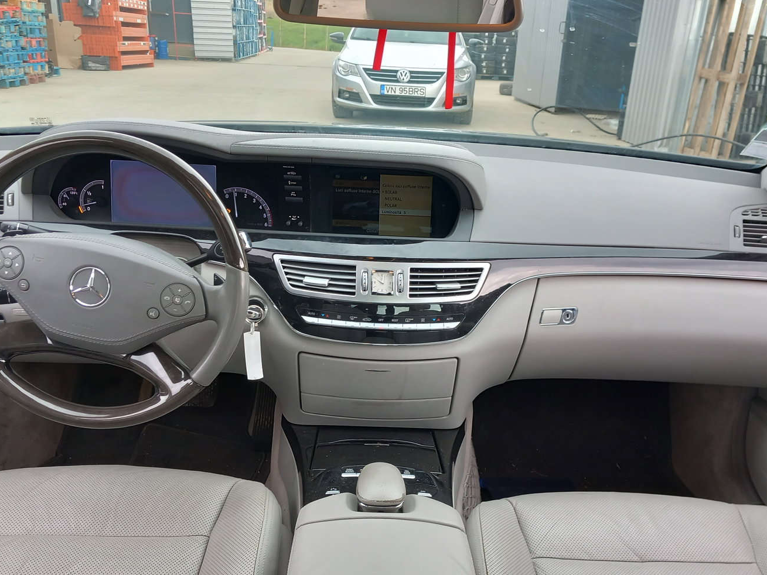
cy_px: 327
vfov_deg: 42.9
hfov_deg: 55.3
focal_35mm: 33
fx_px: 731
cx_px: 396
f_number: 1.8
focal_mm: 4
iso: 50
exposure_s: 1/60
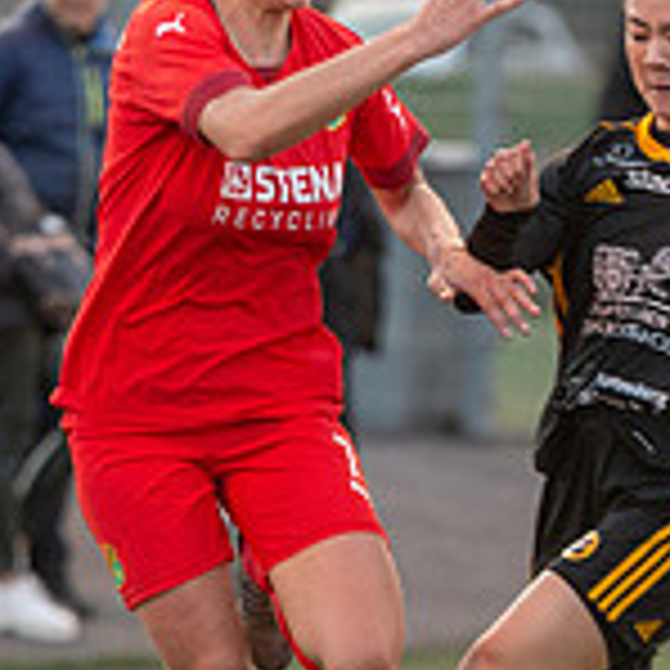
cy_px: 558
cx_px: 180
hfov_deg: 3.1
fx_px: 12263
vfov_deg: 3.1
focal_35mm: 560
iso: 4000
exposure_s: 1/640
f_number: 3.2
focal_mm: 150
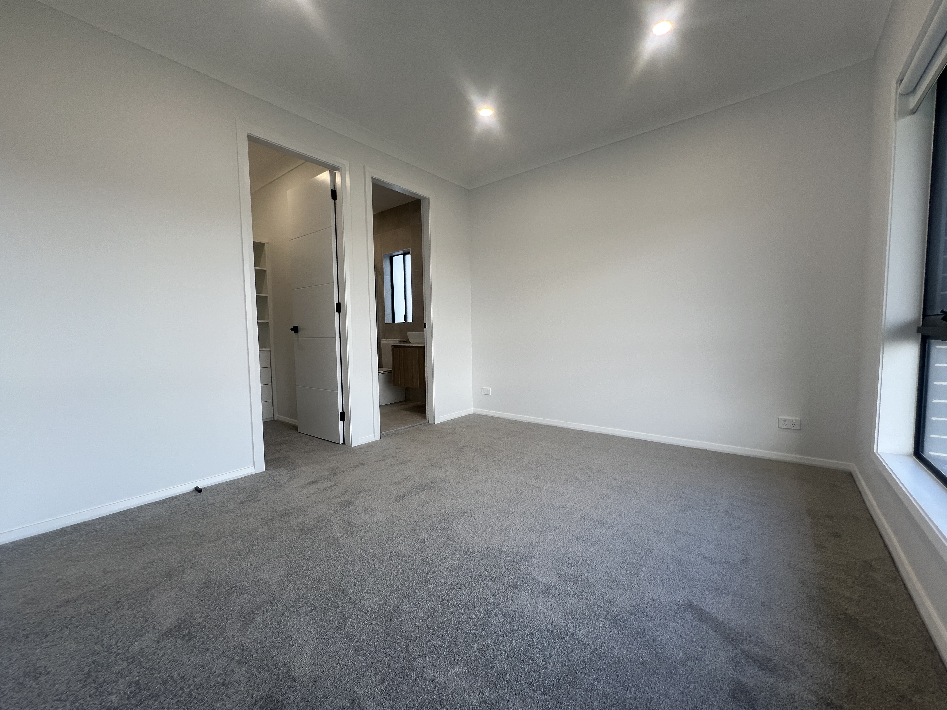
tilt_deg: -5.3
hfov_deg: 106.2
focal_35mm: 13
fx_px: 356
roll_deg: +0.6
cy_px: 355
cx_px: 474
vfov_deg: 89.9
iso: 40
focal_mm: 1.57
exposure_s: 1/99
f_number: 1.8
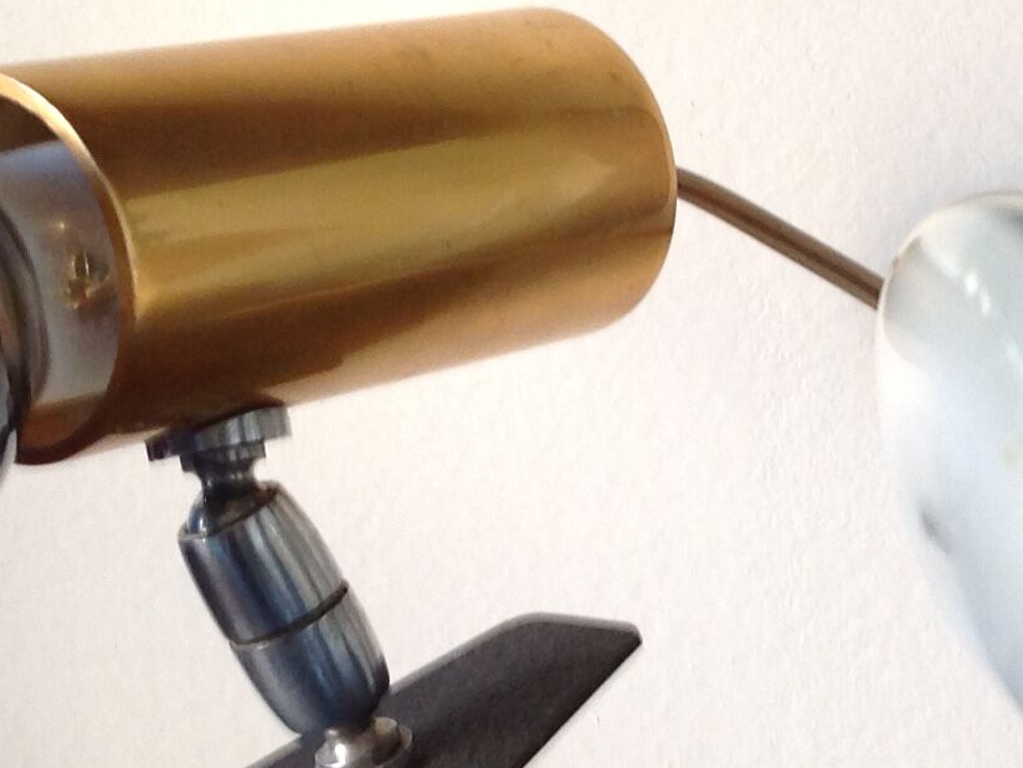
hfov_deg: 17.7
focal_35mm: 110
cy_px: 569
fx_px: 3251
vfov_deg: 13.4
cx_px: 847
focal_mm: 4.28
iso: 64
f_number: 2.4
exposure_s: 1/15
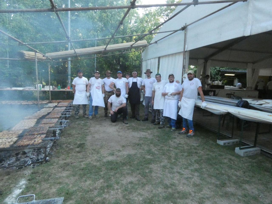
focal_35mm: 20
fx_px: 157
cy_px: 102
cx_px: 136
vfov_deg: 66.0
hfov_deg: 81.7
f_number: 3.2
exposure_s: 1/2000
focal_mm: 3.6
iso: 1600
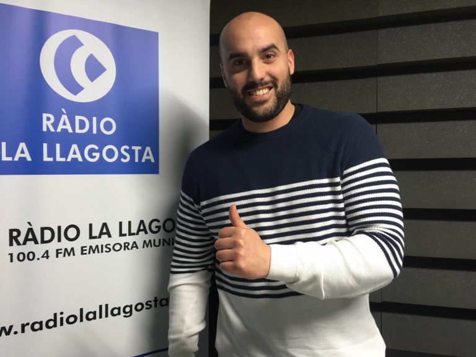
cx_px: 238
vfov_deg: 48.2
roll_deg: +2.8
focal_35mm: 29
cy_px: 178
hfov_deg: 61.7
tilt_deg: -1.1
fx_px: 399
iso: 125
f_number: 2.2
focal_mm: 4.15
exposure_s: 1/33
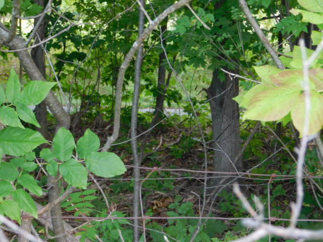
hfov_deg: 21.5
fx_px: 849
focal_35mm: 91
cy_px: 121
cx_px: 162
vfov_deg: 16.2
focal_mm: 16.1
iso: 200
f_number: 4.5
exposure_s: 1/30
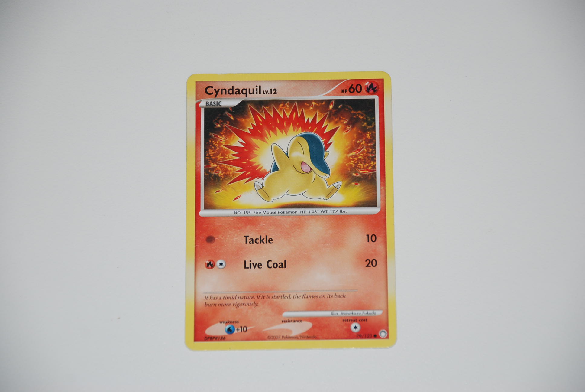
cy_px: 196
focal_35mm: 158
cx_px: 292
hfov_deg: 13.0
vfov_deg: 8.7
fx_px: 2562
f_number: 5.6
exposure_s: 1/60
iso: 200
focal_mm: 105
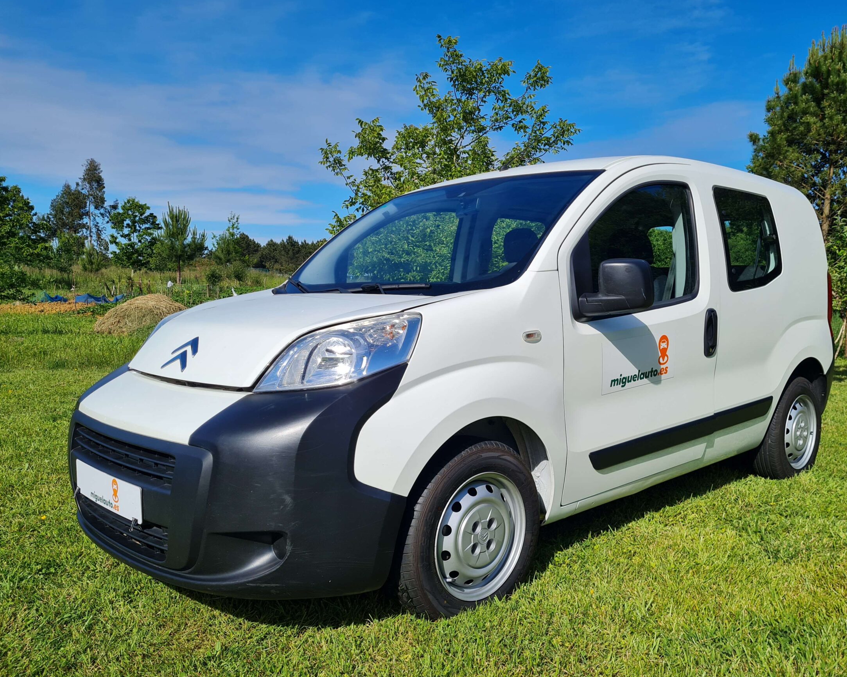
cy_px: 374
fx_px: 752
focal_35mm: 30
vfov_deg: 48.4
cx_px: 482
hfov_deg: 58.6
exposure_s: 1/4368
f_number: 1.8
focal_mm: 5.4
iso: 50
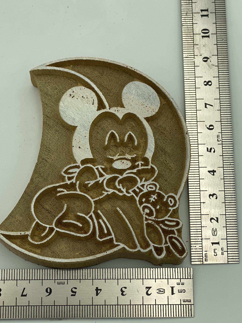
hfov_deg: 18.4
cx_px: 111
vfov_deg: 24.4
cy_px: 154
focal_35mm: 80
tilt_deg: -73.7
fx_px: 746
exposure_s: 1/786
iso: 20
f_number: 2
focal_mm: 6
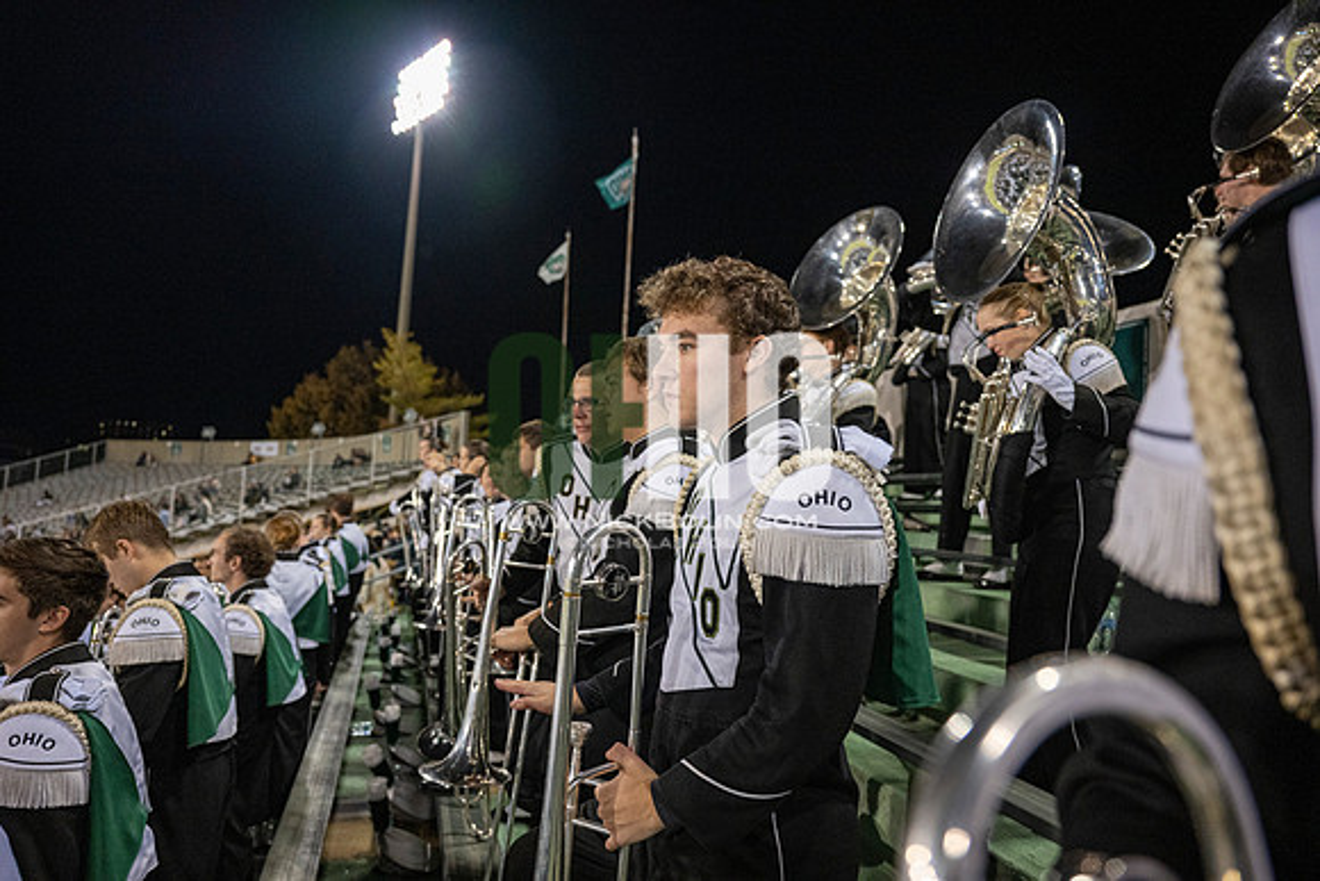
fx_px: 917
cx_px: 660
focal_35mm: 25
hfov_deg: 71.5
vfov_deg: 51.3
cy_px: 440
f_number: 3.2
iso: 2000
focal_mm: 25
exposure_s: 1/500
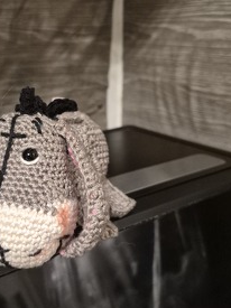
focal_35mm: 39
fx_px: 347
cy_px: 153
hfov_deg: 36.1
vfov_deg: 47.9
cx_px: 64
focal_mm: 5.4
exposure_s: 1/100
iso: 1600
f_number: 1.8
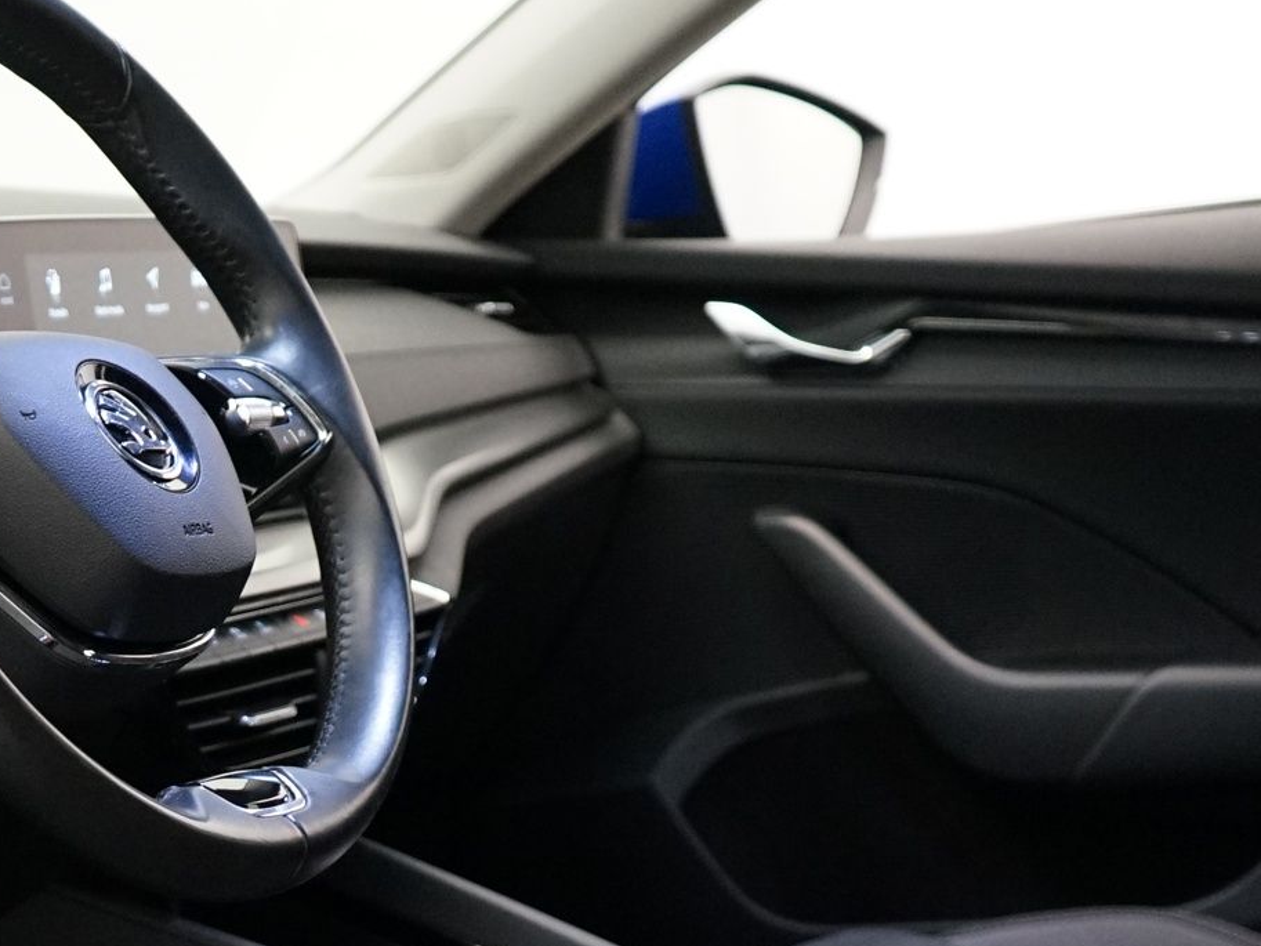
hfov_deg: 24.2
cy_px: 1035
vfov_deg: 18.0
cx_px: 181
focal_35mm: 79
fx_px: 2878
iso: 4000
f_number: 3.5
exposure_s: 1/160
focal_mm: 30
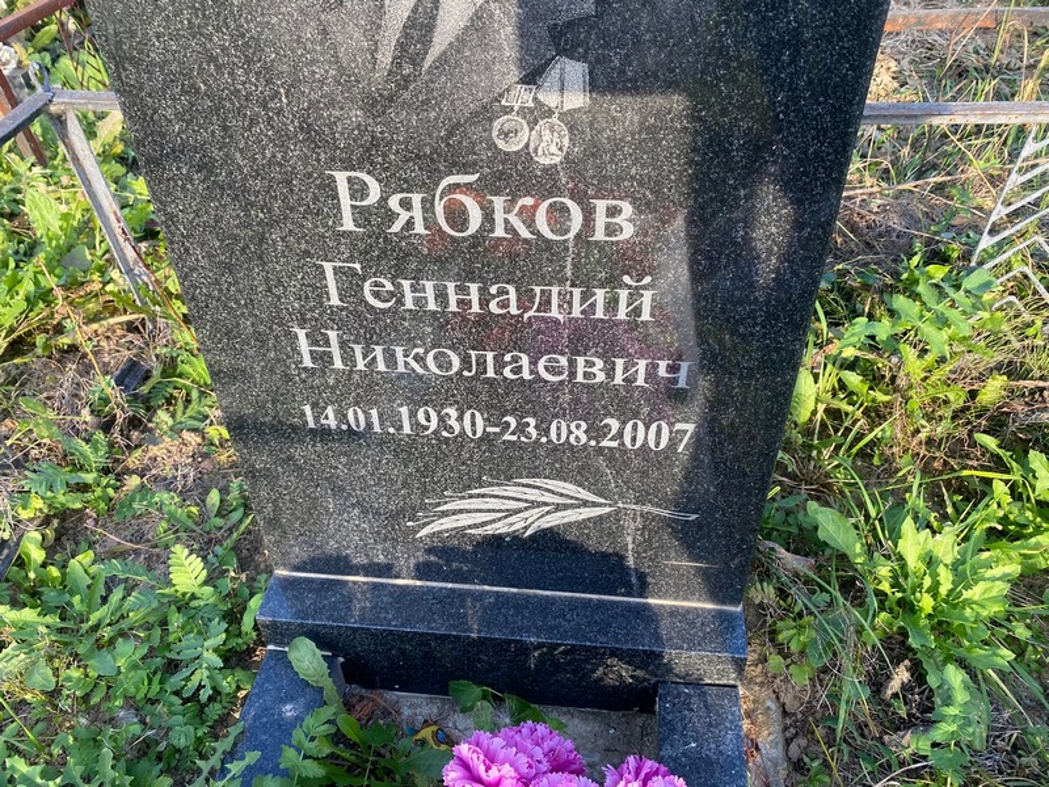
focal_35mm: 26
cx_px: 524
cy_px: 394
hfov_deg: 67.3
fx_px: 788
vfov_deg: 53.1
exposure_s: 1/250
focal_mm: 4.25
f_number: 1.8
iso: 32
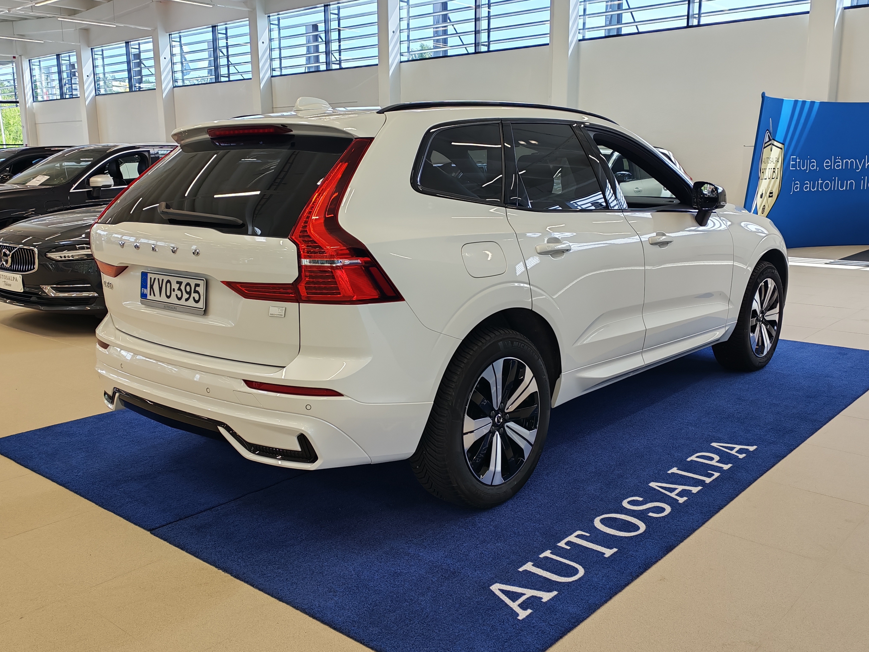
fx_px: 828
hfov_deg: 55.4
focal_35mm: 33
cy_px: 326
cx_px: 434
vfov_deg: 42.9
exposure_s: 1/100
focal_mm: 6.12
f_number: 1.9
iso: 92
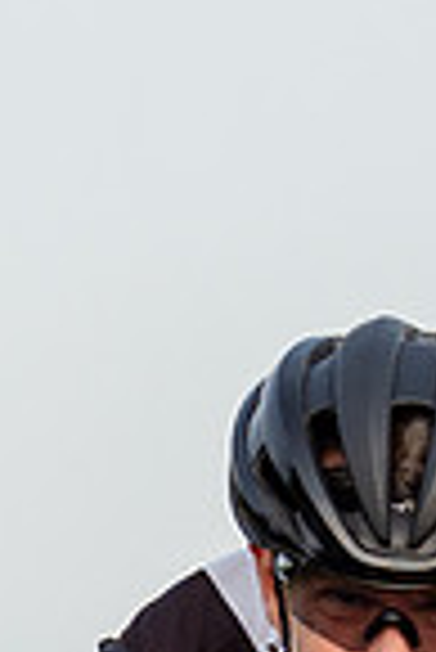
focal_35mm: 1882
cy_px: 1150
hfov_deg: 0.7
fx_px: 34106
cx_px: 620
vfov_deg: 1.1
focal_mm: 182
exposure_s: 1/1000
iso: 125
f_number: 3.2
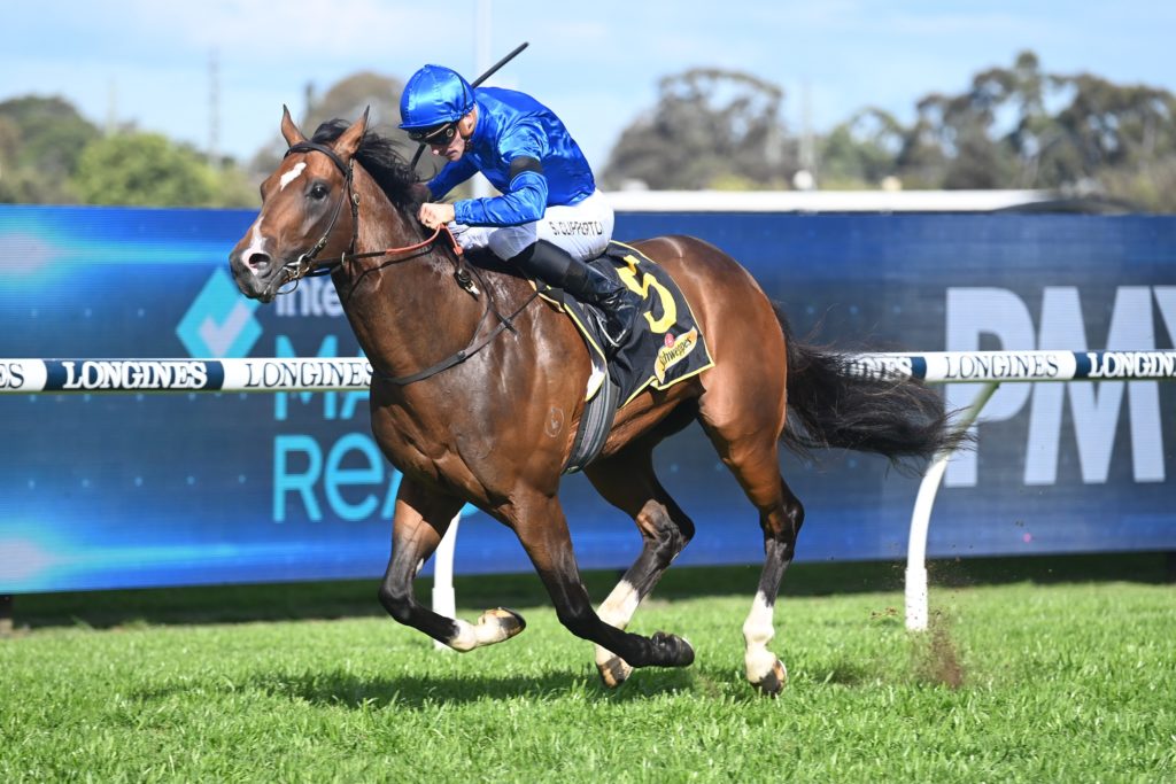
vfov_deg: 4.3
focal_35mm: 320
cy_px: 392
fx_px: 10454
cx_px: 588
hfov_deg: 6.4
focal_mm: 320
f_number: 5.6
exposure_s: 1/1600
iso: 500
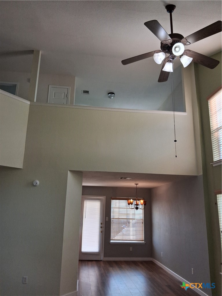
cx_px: 111
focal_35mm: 27
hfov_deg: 51.4
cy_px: 148
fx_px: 231
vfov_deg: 65.3
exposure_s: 1/100
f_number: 1.8
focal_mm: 4
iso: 64
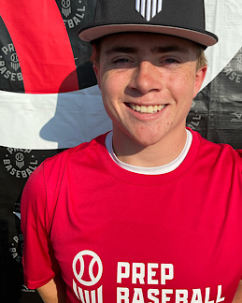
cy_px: 122
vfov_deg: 51.2
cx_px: 136
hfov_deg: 42.1
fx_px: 313
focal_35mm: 35
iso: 16
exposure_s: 1/1984
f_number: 1.8
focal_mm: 3
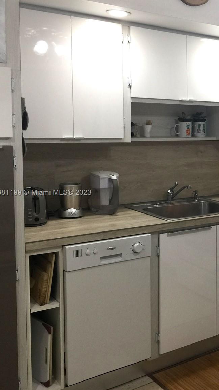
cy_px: 193
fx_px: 454
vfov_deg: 46.4
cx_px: 254
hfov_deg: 24.8
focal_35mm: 44
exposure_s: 1/15
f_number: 2.2
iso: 32
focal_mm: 4.15
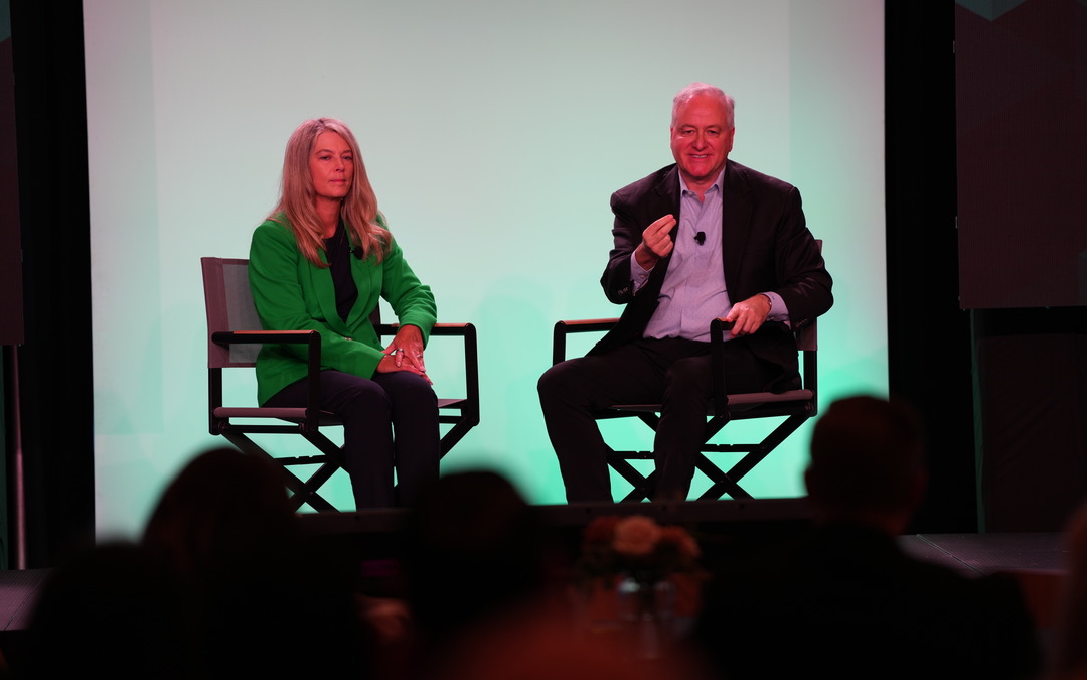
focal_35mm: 205
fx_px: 6073
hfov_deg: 10.2
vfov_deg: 6.4
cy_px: 333
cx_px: 546
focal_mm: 200
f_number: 2.8
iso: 250
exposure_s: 1/160
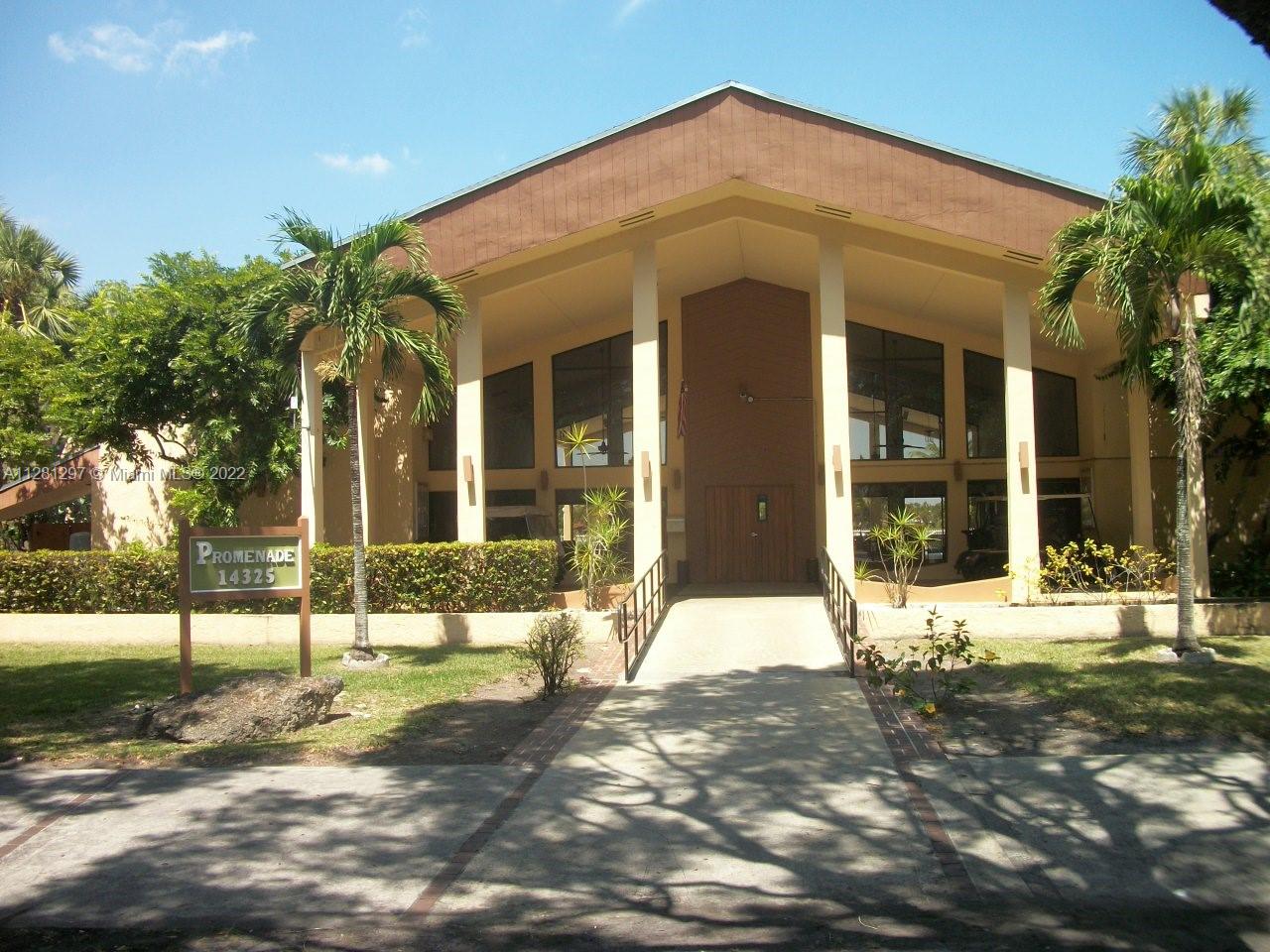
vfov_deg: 44.2
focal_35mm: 32
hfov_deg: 56.8
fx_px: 1174
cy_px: 476
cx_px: 635
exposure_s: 1/100
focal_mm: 5.7
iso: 80
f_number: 8.8
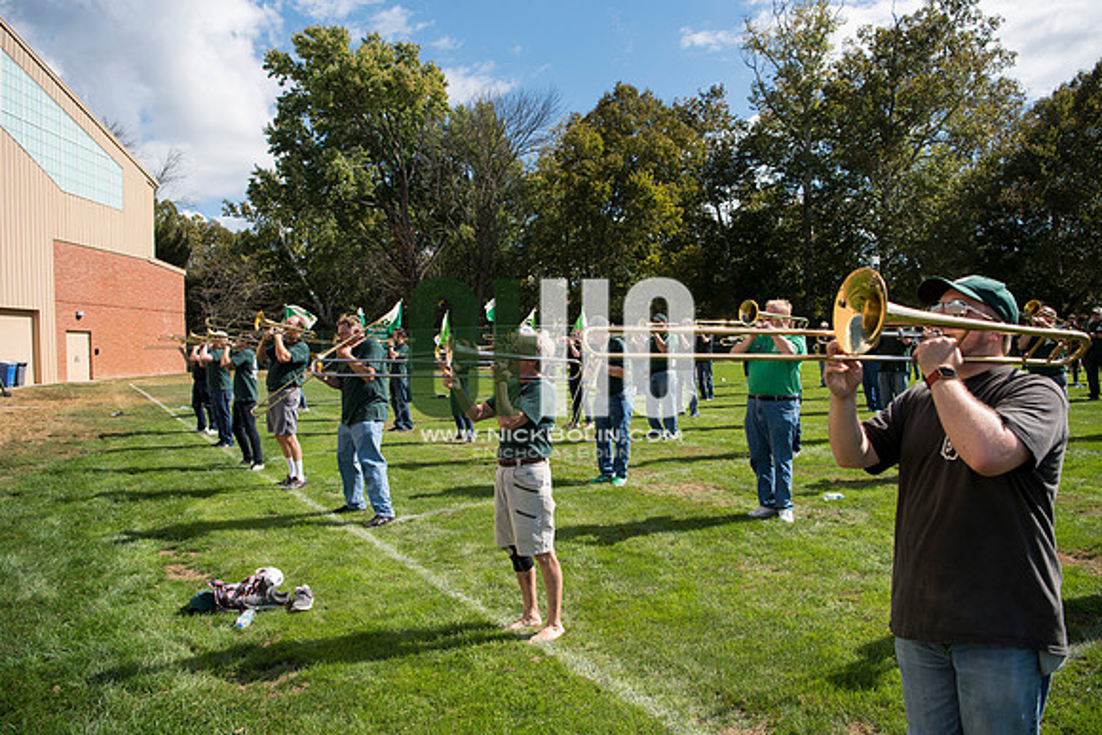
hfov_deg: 73.7
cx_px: 551
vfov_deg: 53.2
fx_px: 735
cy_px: 368
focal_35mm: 24
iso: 250
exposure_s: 1/1600
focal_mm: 24
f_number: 4.5
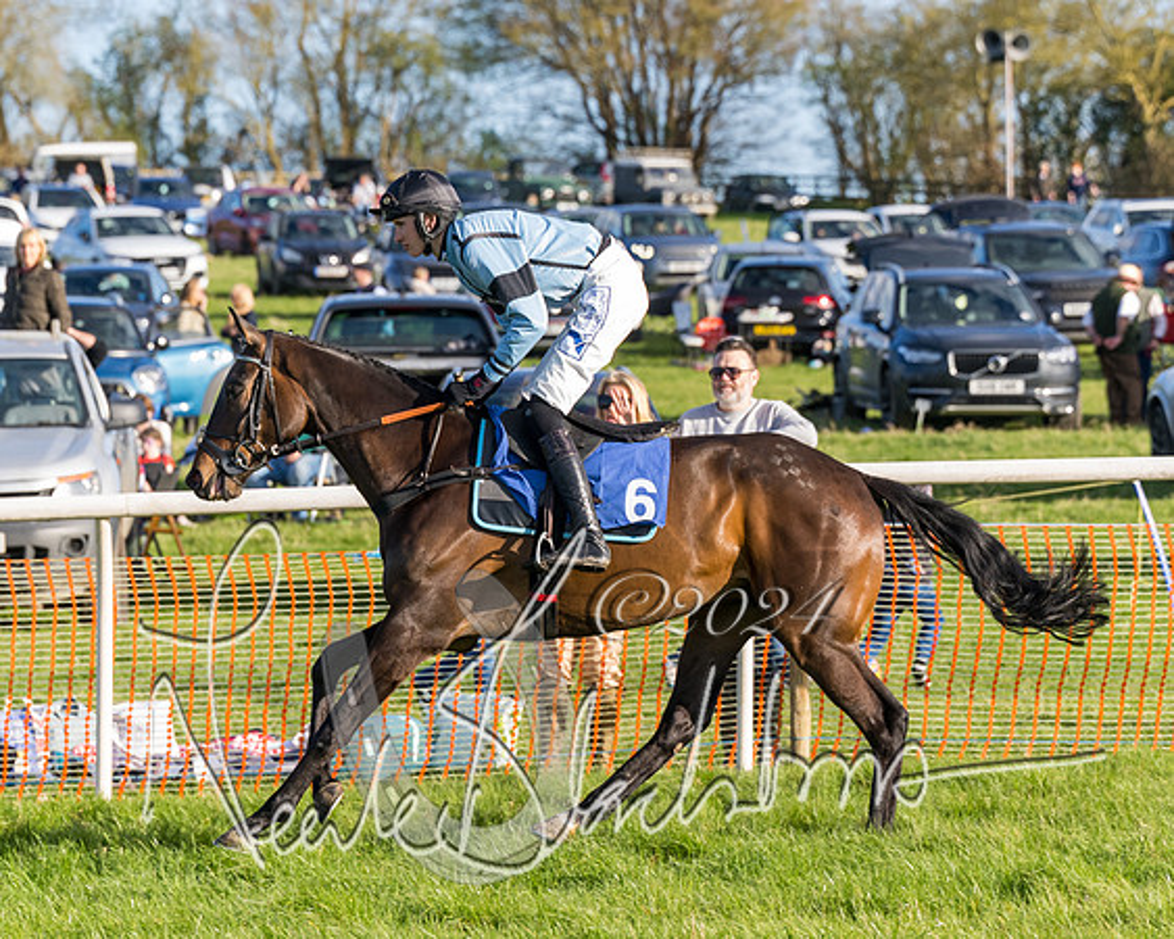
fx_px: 7407
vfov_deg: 7.2
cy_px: 507
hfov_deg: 9.1
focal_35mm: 213
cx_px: 587
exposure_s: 1/1600
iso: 400
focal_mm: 110
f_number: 4
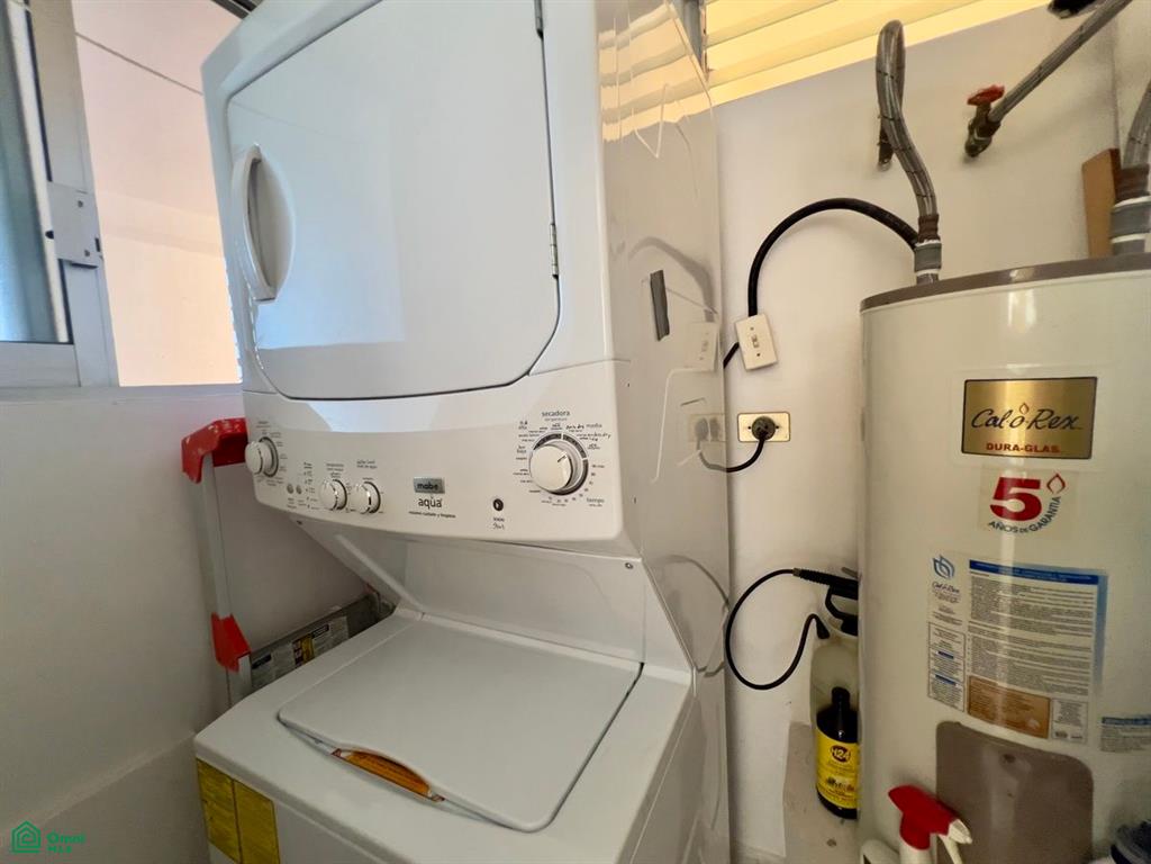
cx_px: 576
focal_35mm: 13
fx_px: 432
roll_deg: +2.6
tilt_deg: -5.7
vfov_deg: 89.9
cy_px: 432
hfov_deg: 106.2
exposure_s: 1/60
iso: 320
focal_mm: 1.57
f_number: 1.8
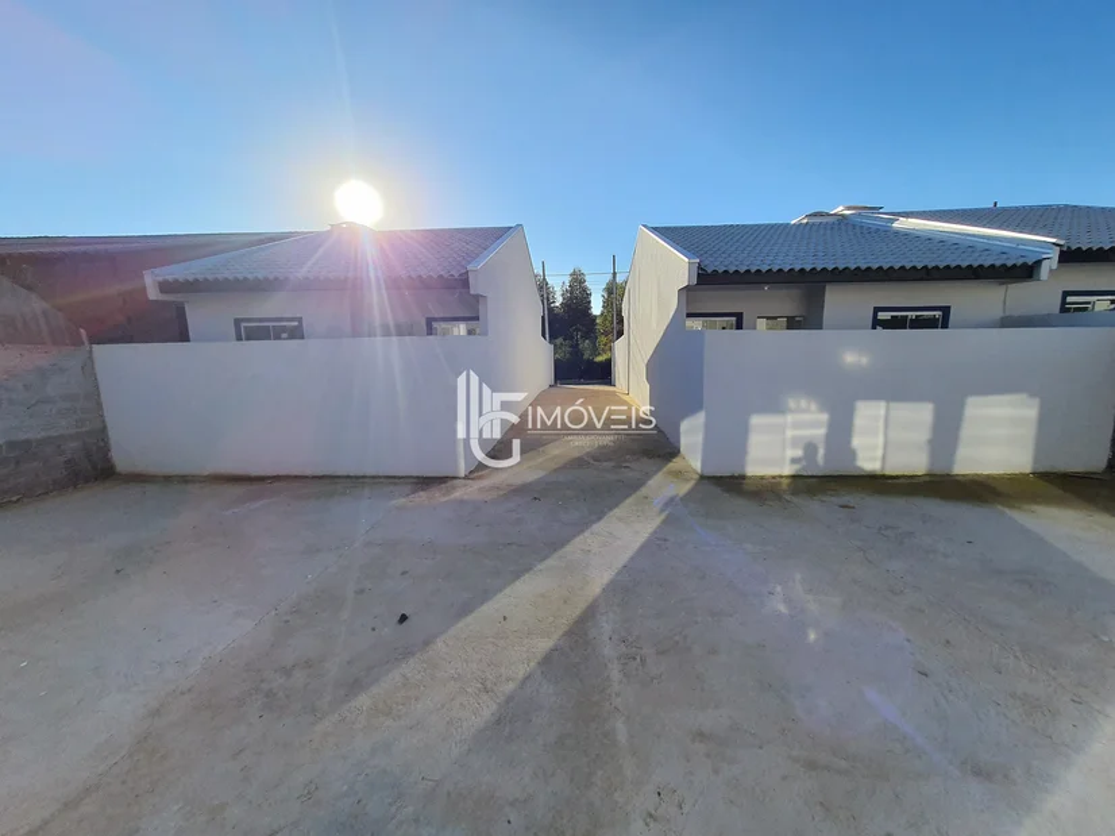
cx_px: 558
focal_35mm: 13
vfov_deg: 89.9
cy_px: 418
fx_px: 419
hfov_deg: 106.2
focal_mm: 1.74
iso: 50
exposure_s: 1/1160
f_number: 2.2
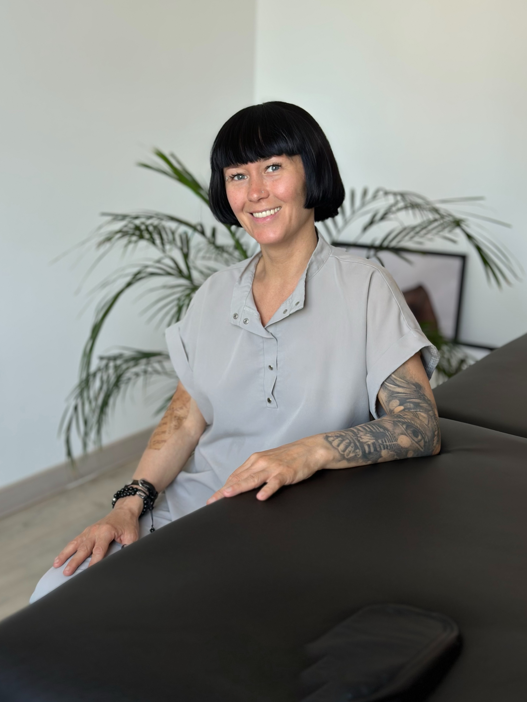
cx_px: 264
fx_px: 974
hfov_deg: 30.3
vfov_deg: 39.7
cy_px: 351
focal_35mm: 48
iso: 64
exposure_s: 1/121
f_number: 1.78
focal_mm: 6.86
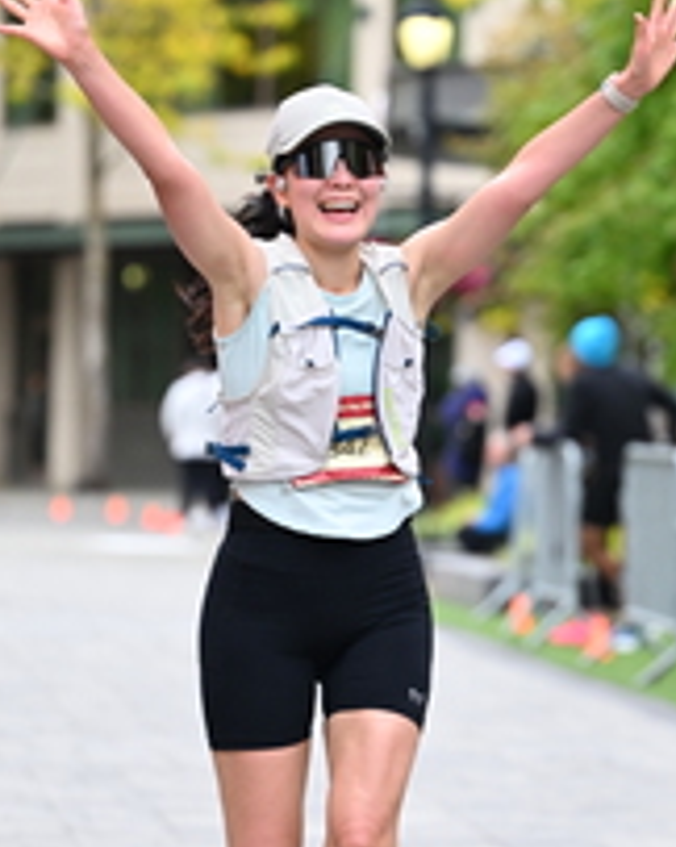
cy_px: 367
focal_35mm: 260
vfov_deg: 7.4
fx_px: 6512
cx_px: 357
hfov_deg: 5.9
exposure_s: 1/2000
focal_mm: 102
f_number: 2.8
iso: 640
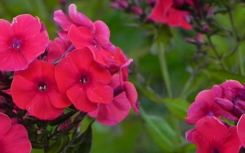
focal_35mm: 512
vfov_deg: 2.6
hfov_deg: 4.1
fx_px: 3420
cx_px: 81
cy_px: 31
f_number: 5
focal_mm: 37.7
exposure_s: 1/15
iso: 160
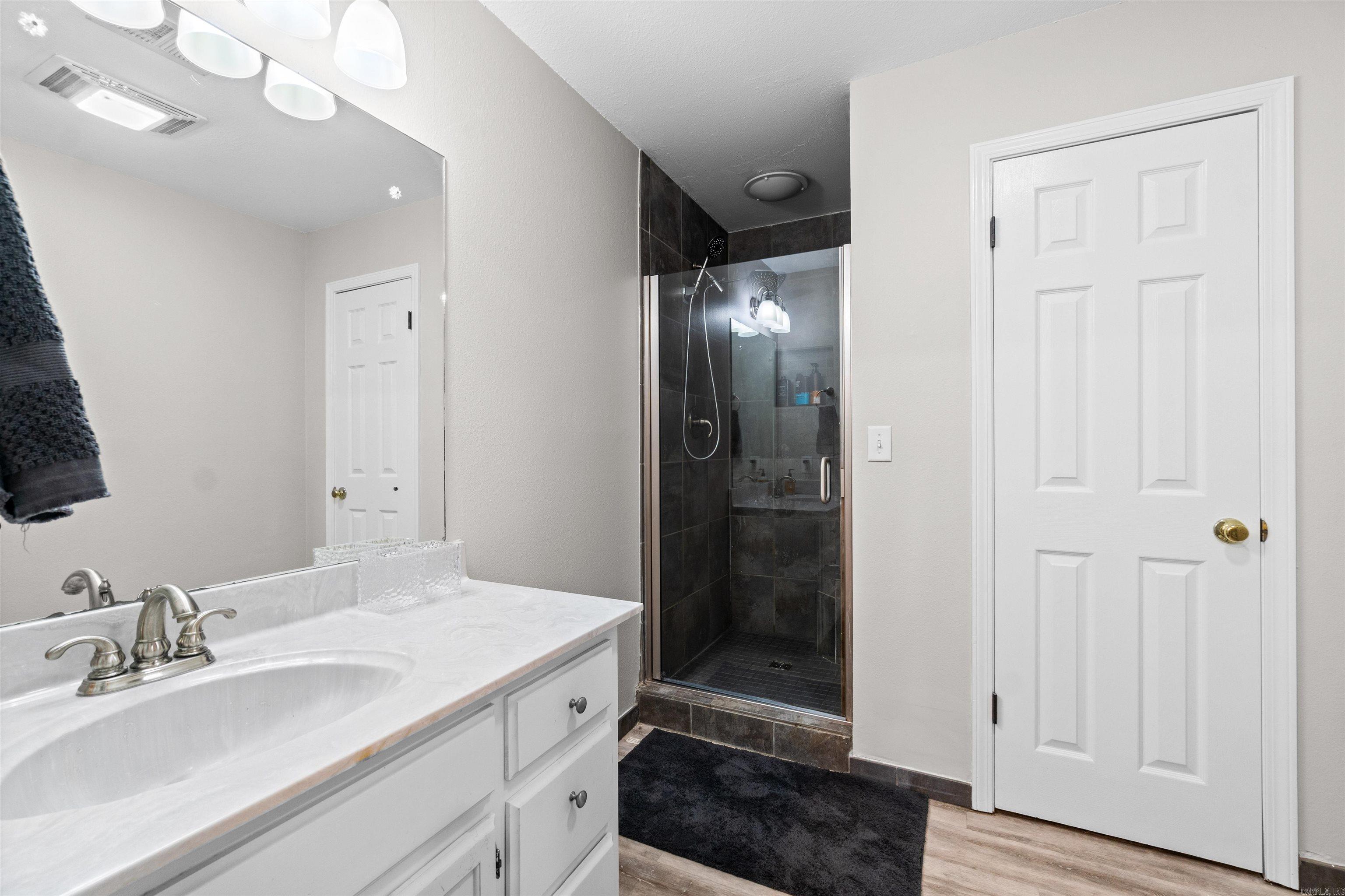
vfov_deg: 77.3
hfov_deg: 100.4
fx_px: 560
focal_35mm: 15
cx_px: 672
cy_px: 448
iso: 400
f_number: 8
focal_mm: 10
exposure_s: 1/1.67
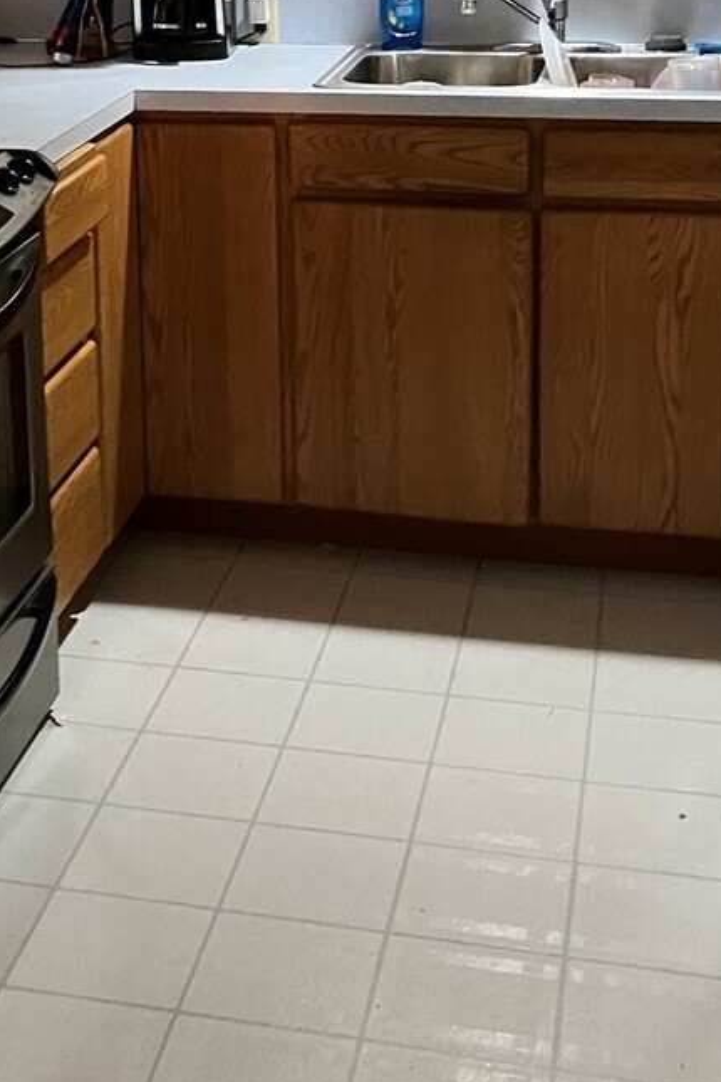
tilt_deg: -9.1
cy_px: 178
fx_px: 1953
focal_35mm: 65
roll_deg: +1.8
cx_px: 174
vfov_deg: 30.0
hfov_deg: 20.7
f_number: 1.8
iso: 500
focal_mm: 3.99
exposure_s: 1/30
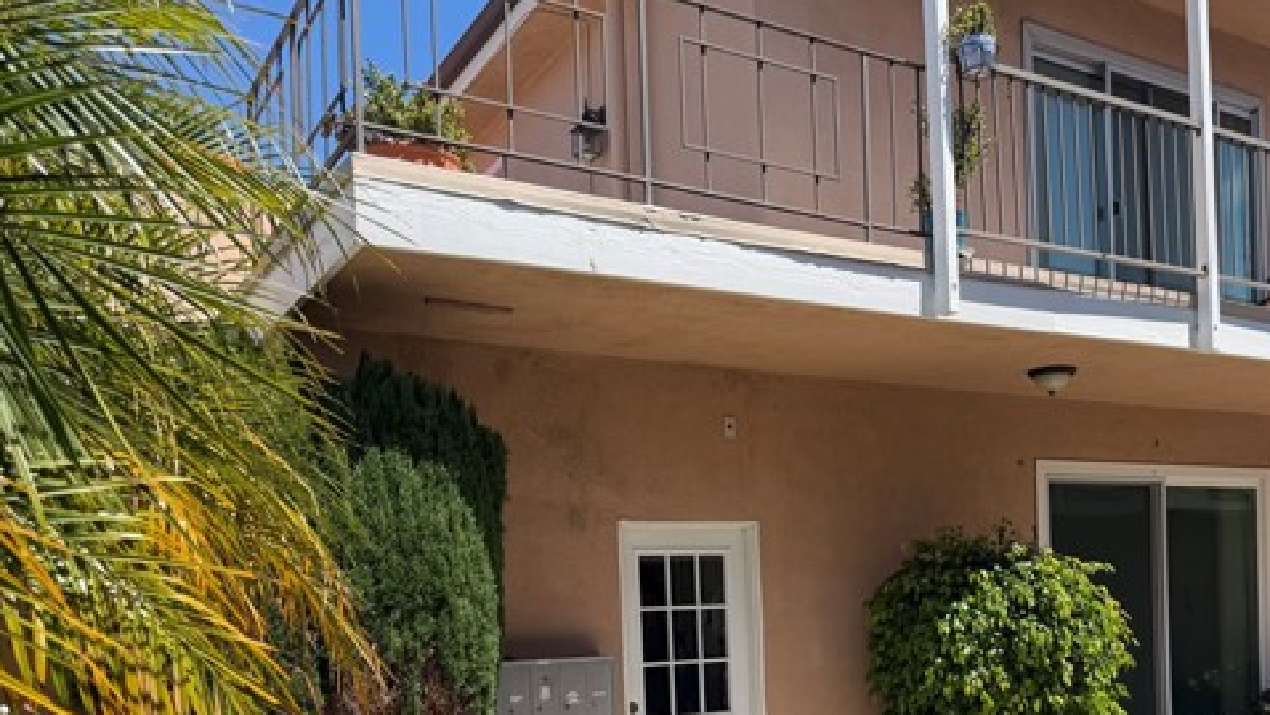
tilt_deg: -0.8
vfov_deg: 32.3
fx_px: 1179
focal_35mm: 35
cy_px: 627
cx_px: 837
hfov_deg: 55.5
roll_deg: +2.7
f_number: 1.78
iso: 80
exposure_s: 1/4673
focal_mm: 6.76
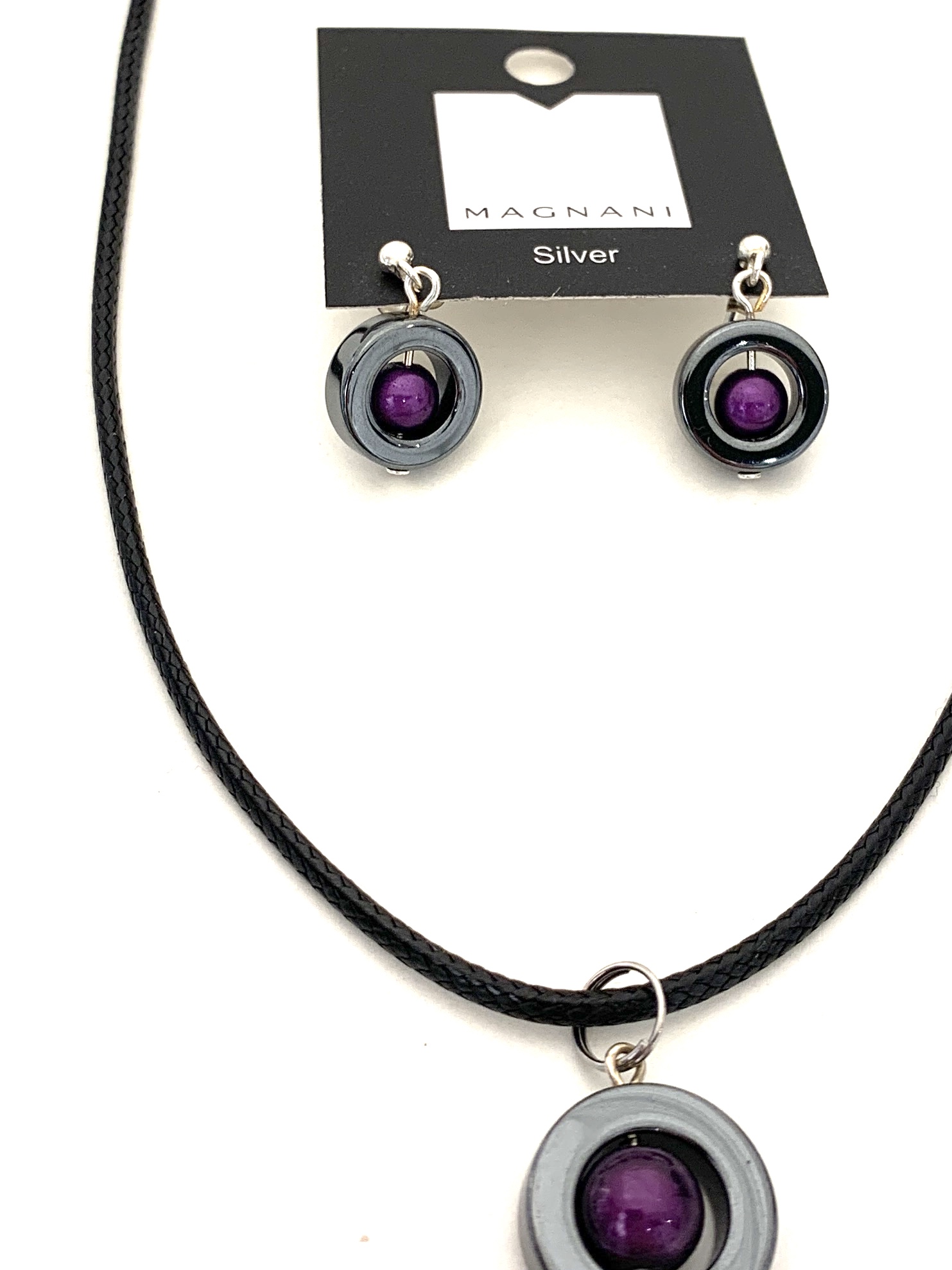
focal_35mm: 53
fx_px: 1944
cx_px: 550
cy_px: 467
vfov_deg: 35.9
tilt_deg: -55.6
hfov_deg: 27.5
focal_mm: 4.25
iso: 40
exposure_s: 1/100
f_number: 1.8
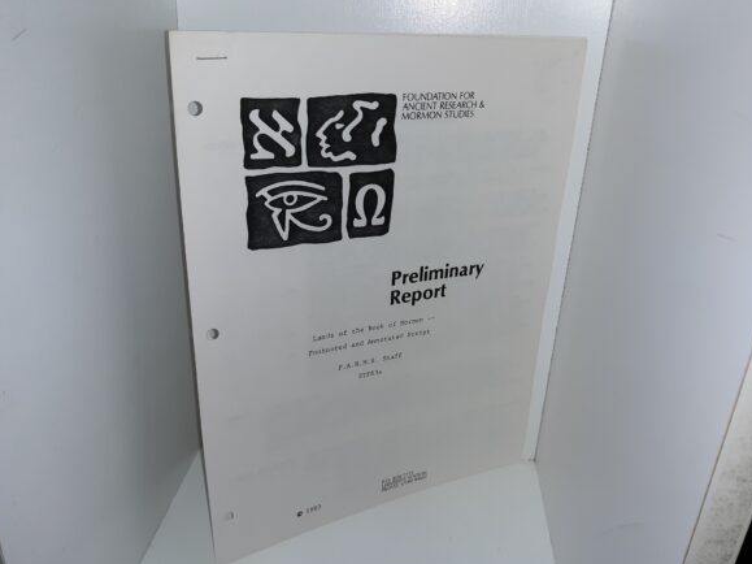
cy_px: 288
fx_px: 630
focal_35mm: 29
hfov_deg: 61.7
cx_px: 379
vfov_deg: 48.2
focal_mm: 3.7
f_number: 1.7
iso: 40
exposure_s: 1/179
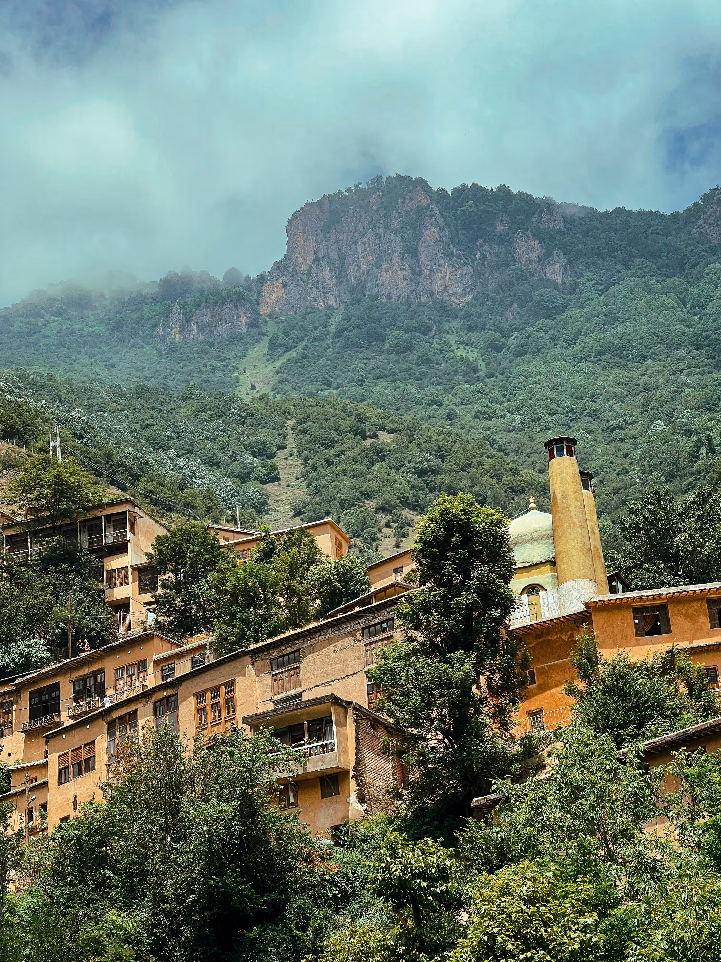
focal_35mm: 77
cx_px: 360
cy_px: 481
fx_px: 2138
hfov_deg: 19.1
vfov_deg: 25.3
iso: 32
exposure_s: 1/900
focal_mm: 9
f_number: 2.8
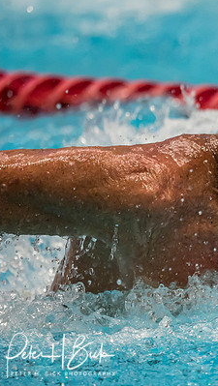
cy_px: 209
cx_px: 325
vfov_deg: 3.6
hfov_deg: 2.0
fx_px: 6216
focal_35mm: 606
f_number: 2.8
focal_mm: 150
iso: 1250
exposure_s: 1/1000
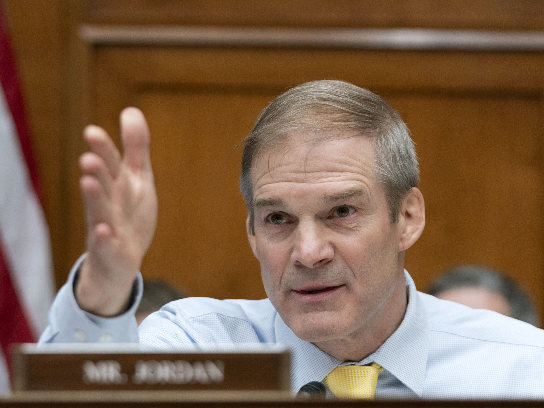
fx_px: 2200
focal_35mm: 140
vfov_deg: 10.6
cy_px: 204
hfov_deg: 14.1
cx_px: 288
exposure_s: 1/800
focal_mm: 129
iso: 2000
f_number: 3.2
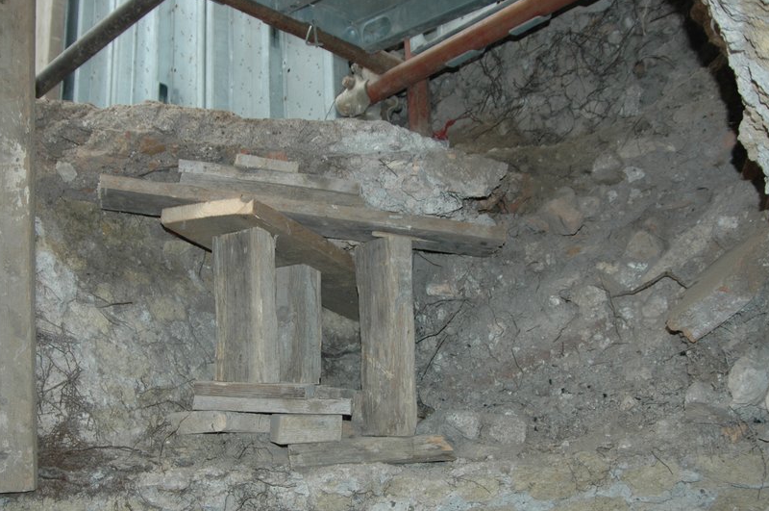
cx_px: 353
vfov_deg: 29.7
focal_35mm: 45
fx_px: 960
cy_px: 308
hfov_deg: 43.6
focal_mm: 24
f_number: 3.5
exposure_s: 1/60
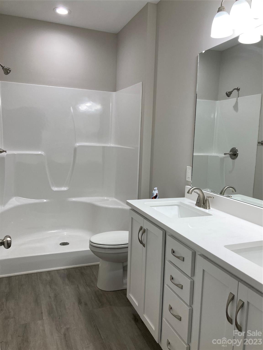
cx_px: 132
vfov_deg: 63.4
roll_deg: -1.3
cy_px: 175
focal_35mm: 28
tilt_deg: -6.4
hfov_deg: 49.7
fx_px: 284
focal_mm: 3.99
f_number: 1.8
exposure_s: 1/120
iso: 64
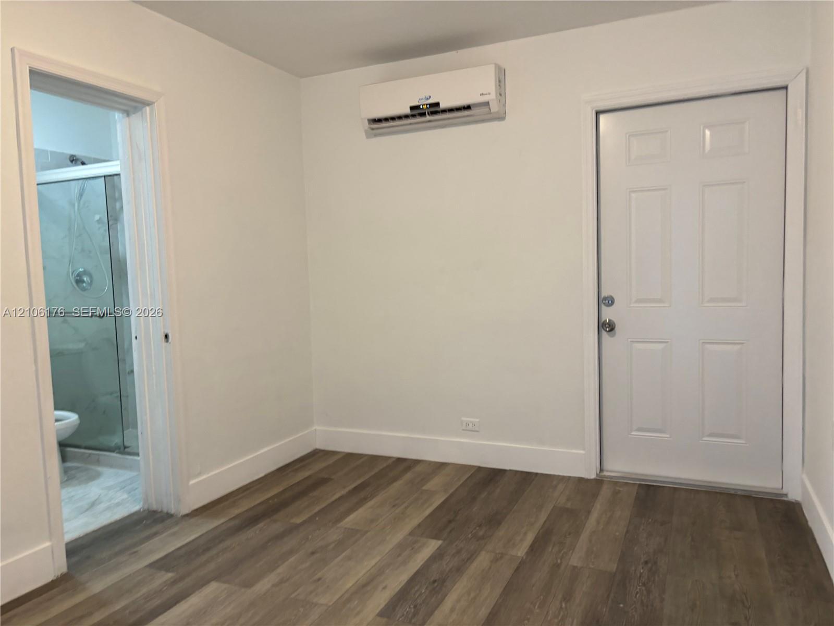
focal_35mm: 26
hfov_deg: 67.3
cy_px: 313
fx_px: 626
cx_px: 417
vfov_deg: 53.1
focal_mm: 5.96
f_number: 1.6
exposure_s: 1/60
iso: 160
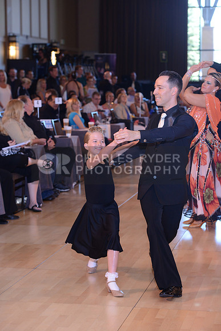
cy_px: 166
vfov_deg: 21.5
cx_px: 110
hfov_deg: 14.4
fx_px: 874
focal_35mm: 95
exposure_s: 1/250
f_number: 5
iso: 1600
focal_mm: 95
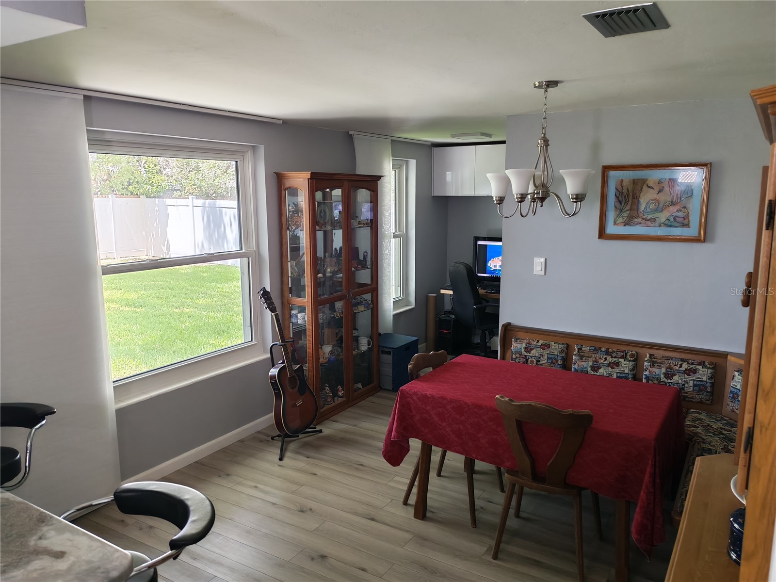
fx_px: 605
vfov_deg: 51.4
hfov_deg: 65.3
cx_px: 388
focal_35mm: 27
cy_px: 291
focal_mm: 6.12
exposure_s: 1/100
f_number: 1.9
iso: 320
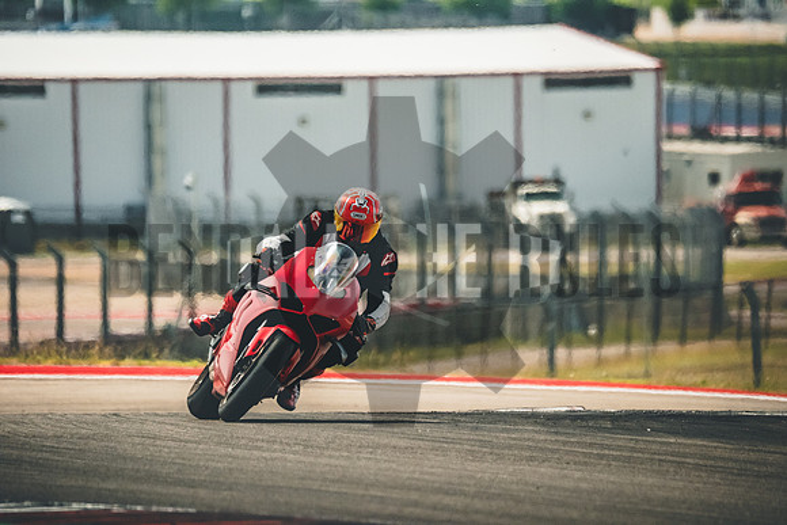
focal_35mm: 600
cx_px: 394
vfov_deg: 2.3
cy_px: 262
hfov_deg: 3.4
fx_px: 13119
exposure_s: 1/2500
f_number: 5.6
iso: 2000
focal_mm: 400
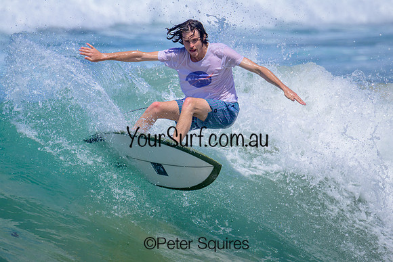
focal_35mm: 919
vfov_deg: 1.5
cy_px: 112
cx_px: 226
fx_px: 10030
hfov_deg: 2.2
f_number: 11
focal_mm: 800
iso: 560
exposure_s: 1/2000
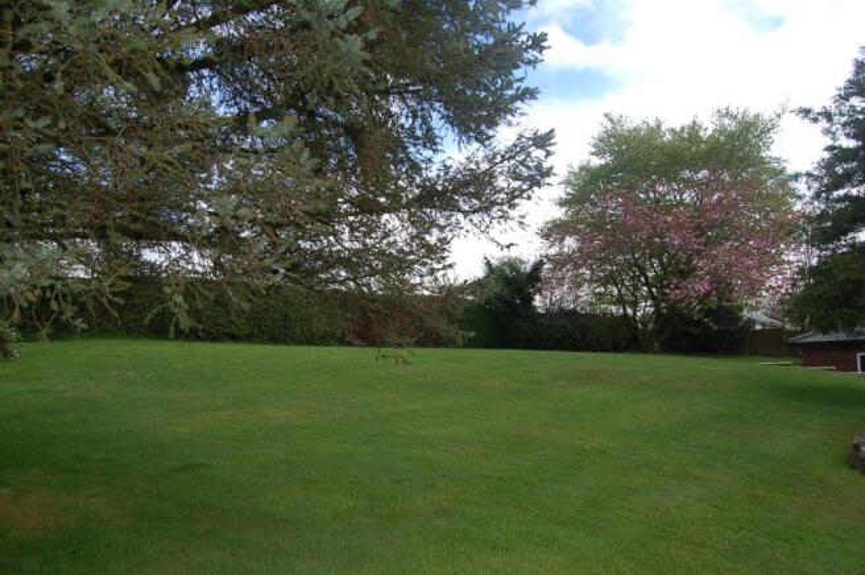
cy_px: 288
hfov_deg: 67.4
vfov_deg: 47.8
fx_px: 648
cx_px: 432
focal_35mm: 27
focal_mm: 18
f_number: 5.6
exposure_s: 1/500
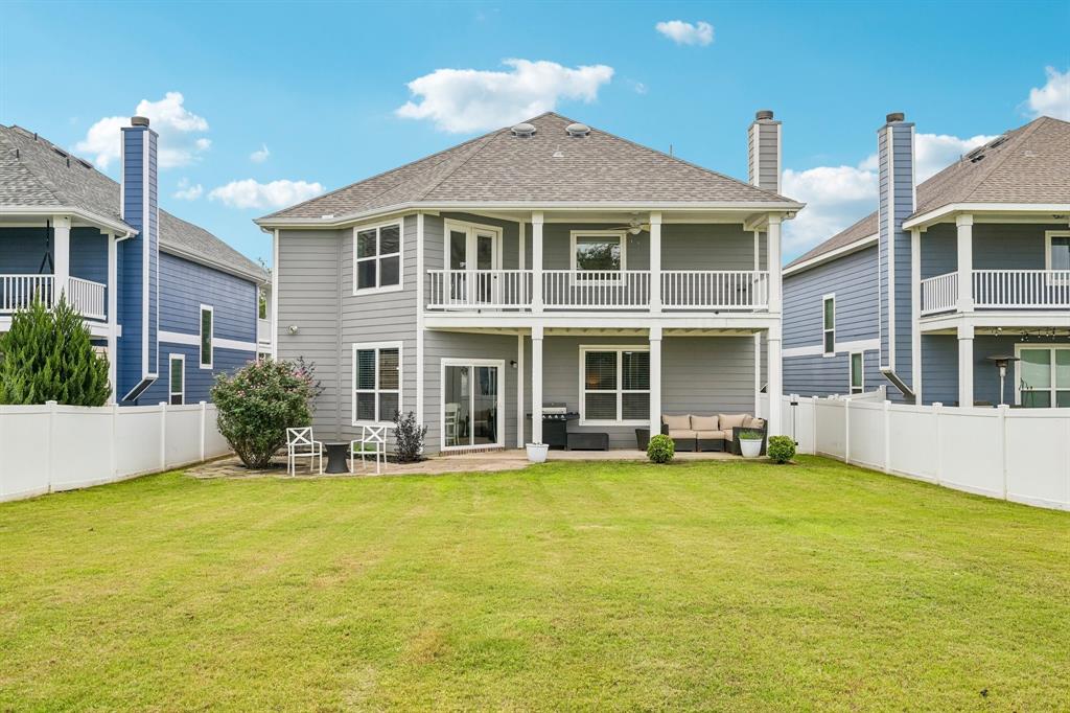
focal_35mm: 30
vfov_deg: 43.6
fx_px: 891
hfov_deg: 61.9
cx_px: 535
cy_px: 356
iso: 400
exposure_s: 1/1000
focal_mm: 30
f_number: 8
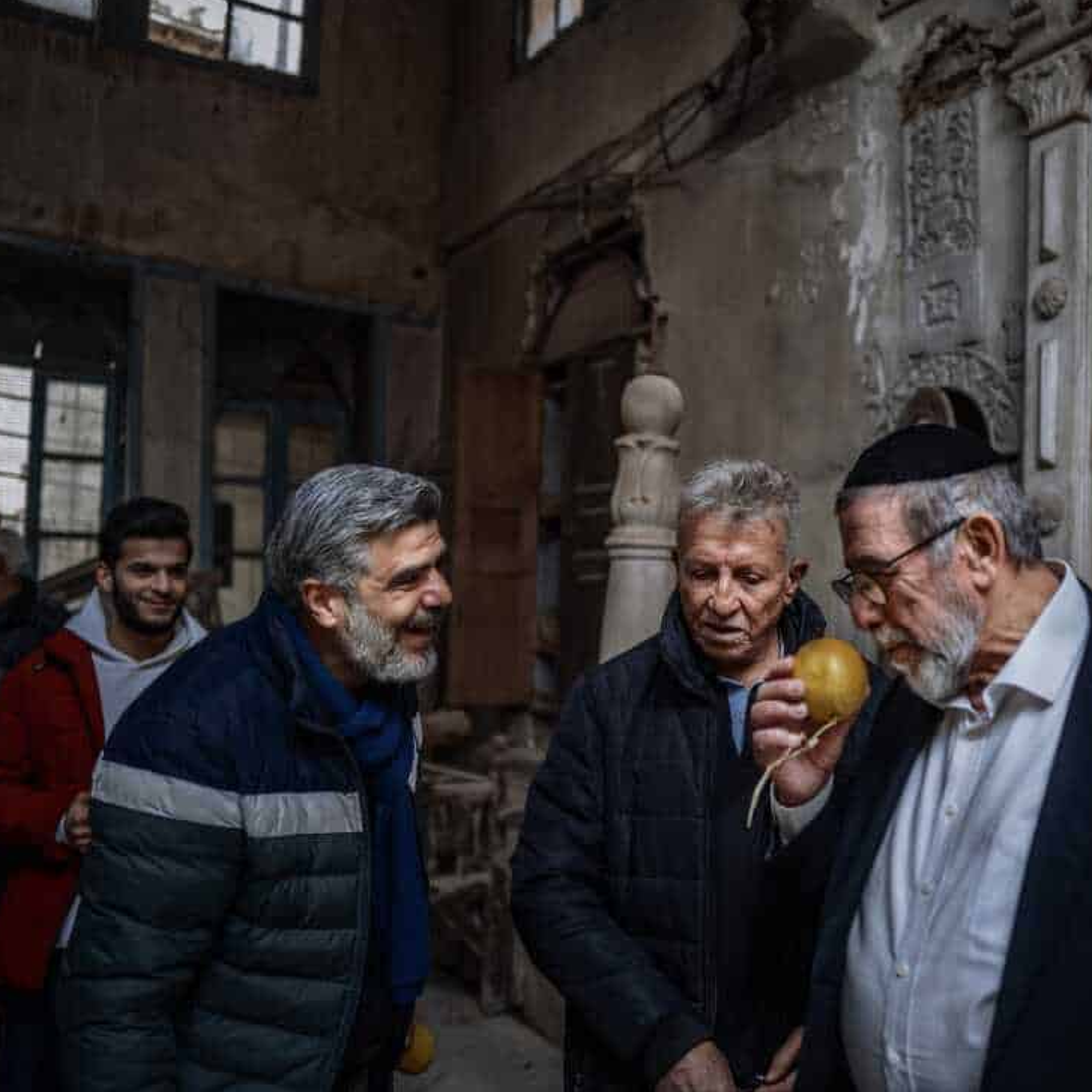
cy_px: 542
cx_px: 689
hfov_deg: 45.6
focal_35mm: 36
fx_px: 1285
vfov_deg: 46.0
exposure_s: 1/400
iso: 400
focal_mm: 28
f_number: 1.7
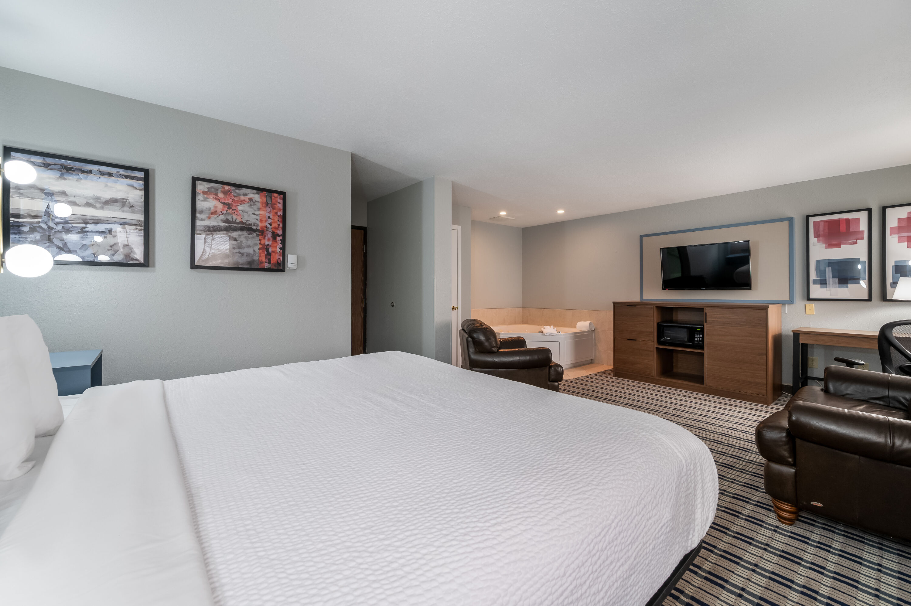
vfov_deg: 81.1
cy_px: 303
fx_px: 354
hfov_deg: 104.3
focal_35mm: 14
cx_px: 456
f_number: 8
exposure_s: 1/1.25
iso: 400
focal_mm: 14
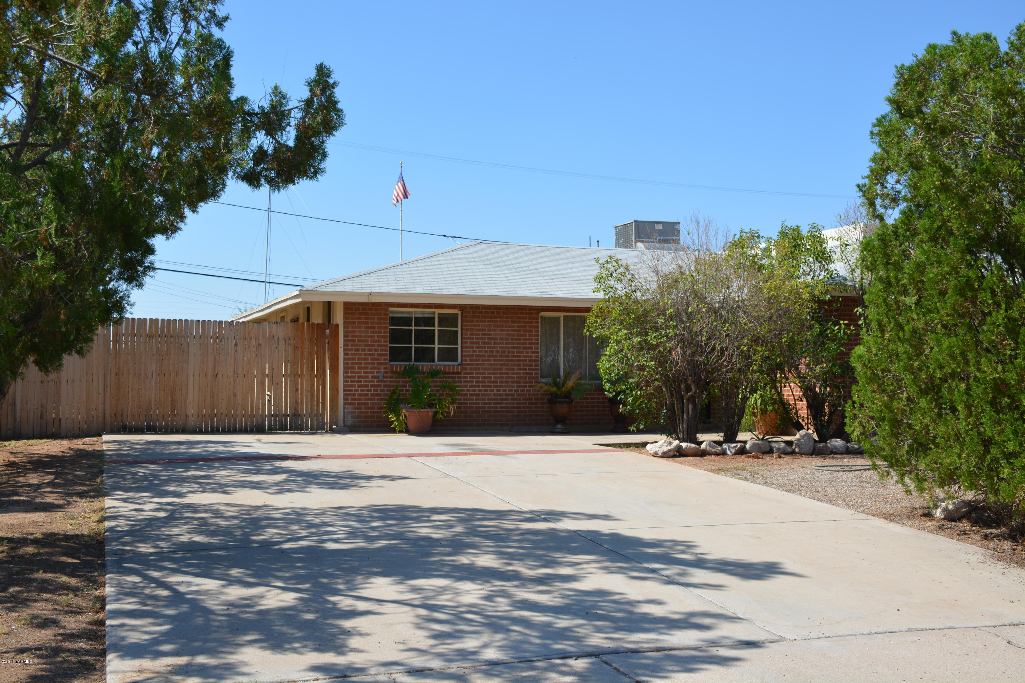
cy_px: 342
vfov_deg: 34.2
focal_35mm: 39
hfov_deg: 49.6
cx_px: 512
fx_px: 1110
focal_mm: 26
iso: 110
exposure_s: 1/250
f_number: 8
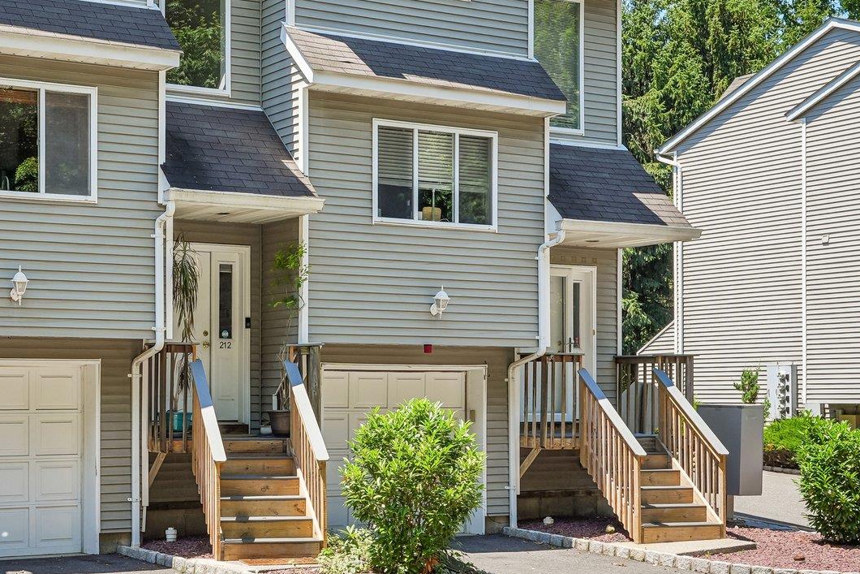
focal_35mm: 57
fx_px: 1361
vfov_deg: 23.5
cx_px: 170
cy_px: 138
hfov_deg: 34.0
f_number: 8
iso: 100
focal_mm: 29.5
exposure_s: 1/80
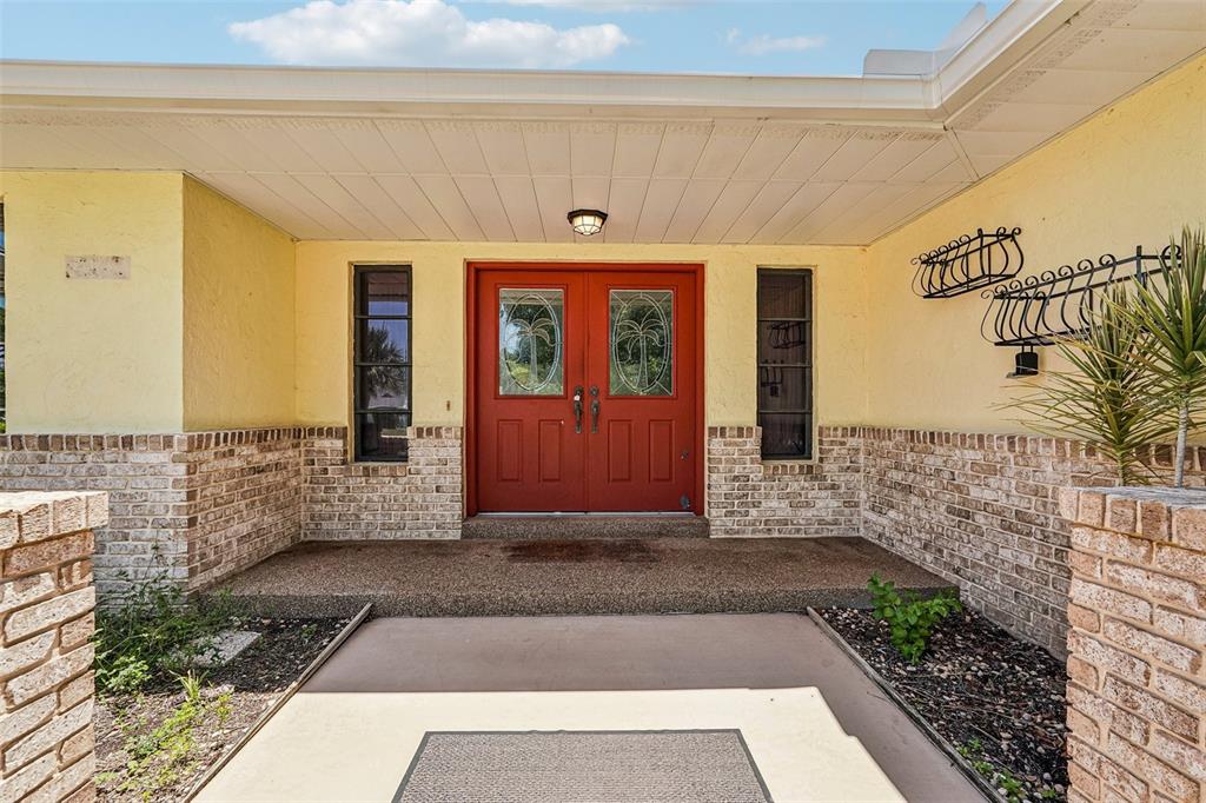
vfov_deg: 73.7
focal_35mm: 16
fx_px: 536
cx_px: 603
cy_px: 402
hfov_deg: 96.8
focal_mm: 16
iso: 400
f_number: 8
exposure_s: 1/320
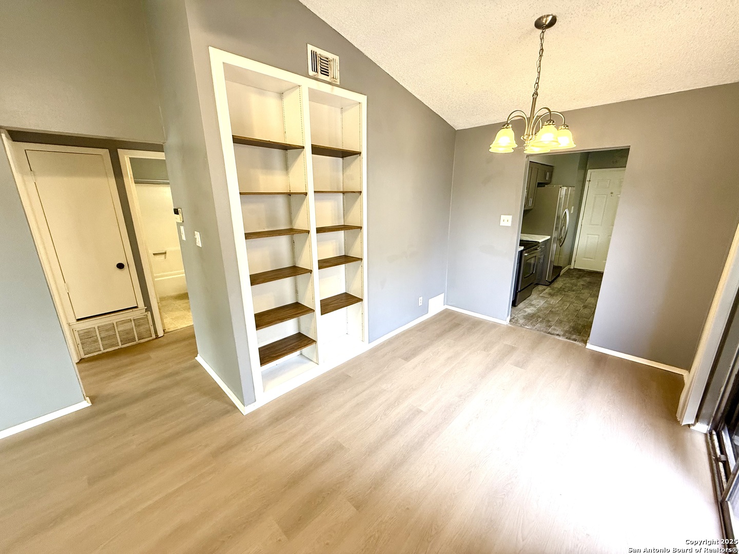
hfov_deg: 102.1
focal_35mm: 14
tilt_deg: -14.7
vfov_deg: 85.7
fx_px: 299
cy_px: 277
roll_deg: +0.3
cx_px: 370
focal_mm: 2.22
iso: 200
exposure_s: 1/120
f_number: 2.2
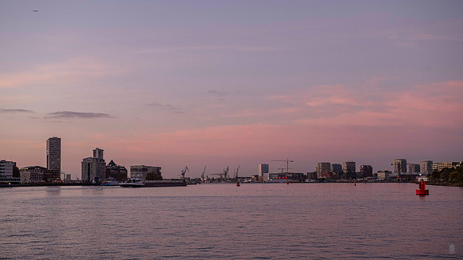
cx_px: 232
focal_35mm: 61
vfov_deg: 19.8
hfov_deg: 34.5
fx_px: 746
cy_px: 146
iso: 1000
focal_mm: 58
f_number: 5.6
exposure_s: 1/125
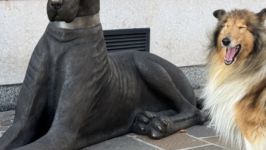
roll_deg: -2.2
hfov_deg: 21.3
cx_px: 157
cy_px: 42
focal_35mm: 100
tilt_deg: -6.0
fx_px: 705
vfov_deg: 12.1
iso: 64
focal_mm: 6.76
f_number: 1.78
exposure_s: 1/372
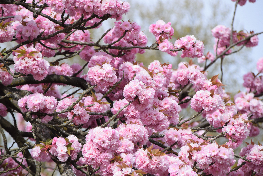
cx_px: 132
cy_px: 88
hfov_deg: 7.4
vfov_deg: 5.0
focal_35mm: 278
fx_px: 2027
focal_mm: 185
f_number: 6.3
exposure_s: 1/500
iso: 220
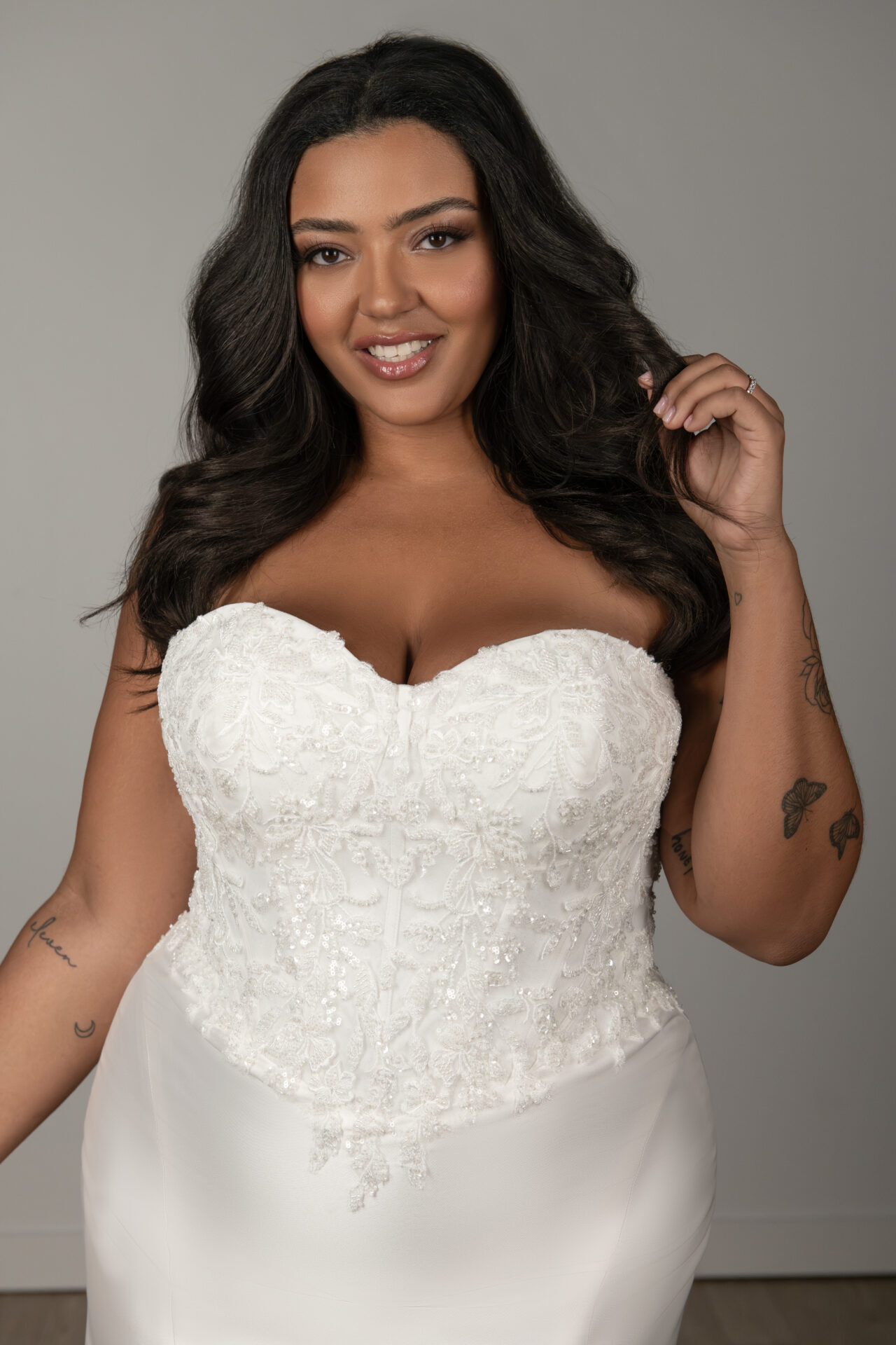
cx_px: 448
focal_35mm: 56
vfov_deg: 35.6
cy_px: 672
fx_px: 2091
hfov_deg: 24.2
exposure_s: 1/1000
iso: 2000
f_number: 7.1
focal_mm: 56
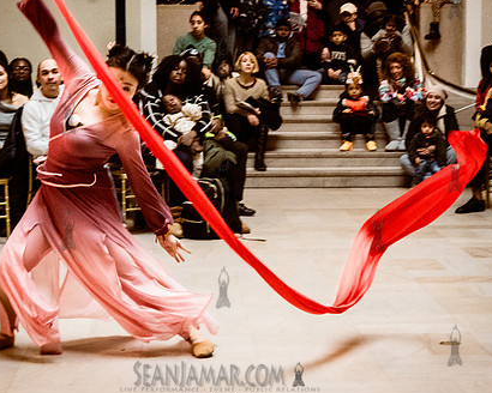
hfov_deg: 18.1
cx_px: 240
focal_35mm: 106
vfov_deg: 14.5
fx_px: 1543
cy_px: 184
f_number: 6.3
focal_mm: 50
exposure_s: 1/250
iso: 6400
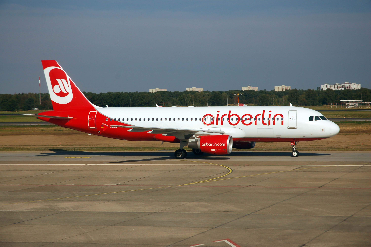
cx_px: 186
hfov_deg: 19.5
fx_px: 1081
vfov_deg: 13.0
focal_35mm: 105
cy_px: 124
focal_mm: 70
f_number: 5.6
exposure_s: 1/500
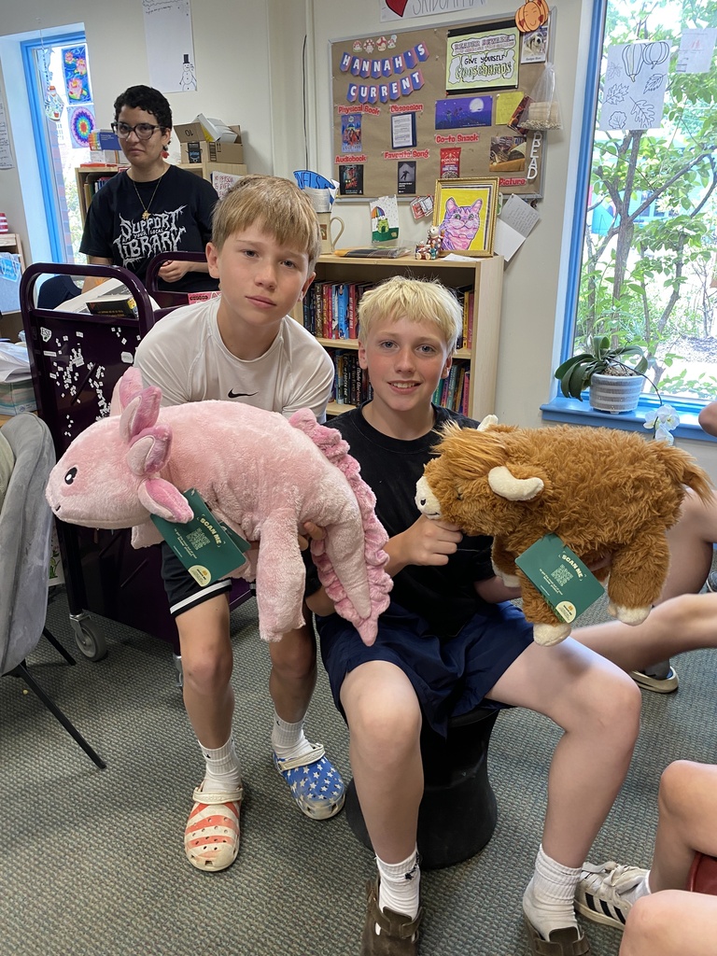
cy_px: 478
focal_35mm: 26
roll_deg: +0.2
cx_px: 358
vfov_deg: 67.3
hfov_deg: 53.1
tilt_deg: -18.0
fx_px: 718
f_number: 1.8
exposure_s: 1/60
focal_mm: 4.25
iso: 80
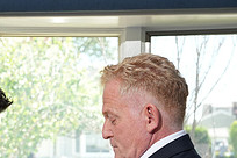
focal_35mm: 108
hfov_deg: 18.9
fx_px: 711
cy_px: 206
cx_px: 74
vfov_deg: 12.3
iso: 320
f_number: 4
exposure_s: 1/200
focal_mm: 38
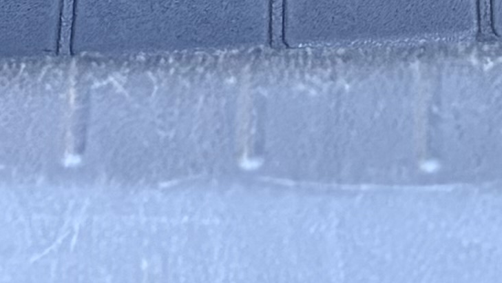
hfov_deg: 9.6
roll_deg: +0.2
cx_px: 622
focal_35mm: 222
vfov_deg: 5.0
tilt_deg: -44.7
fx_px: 2955
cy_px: -754
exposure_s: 1/60
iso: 320
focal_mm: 5.96
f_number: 1.6
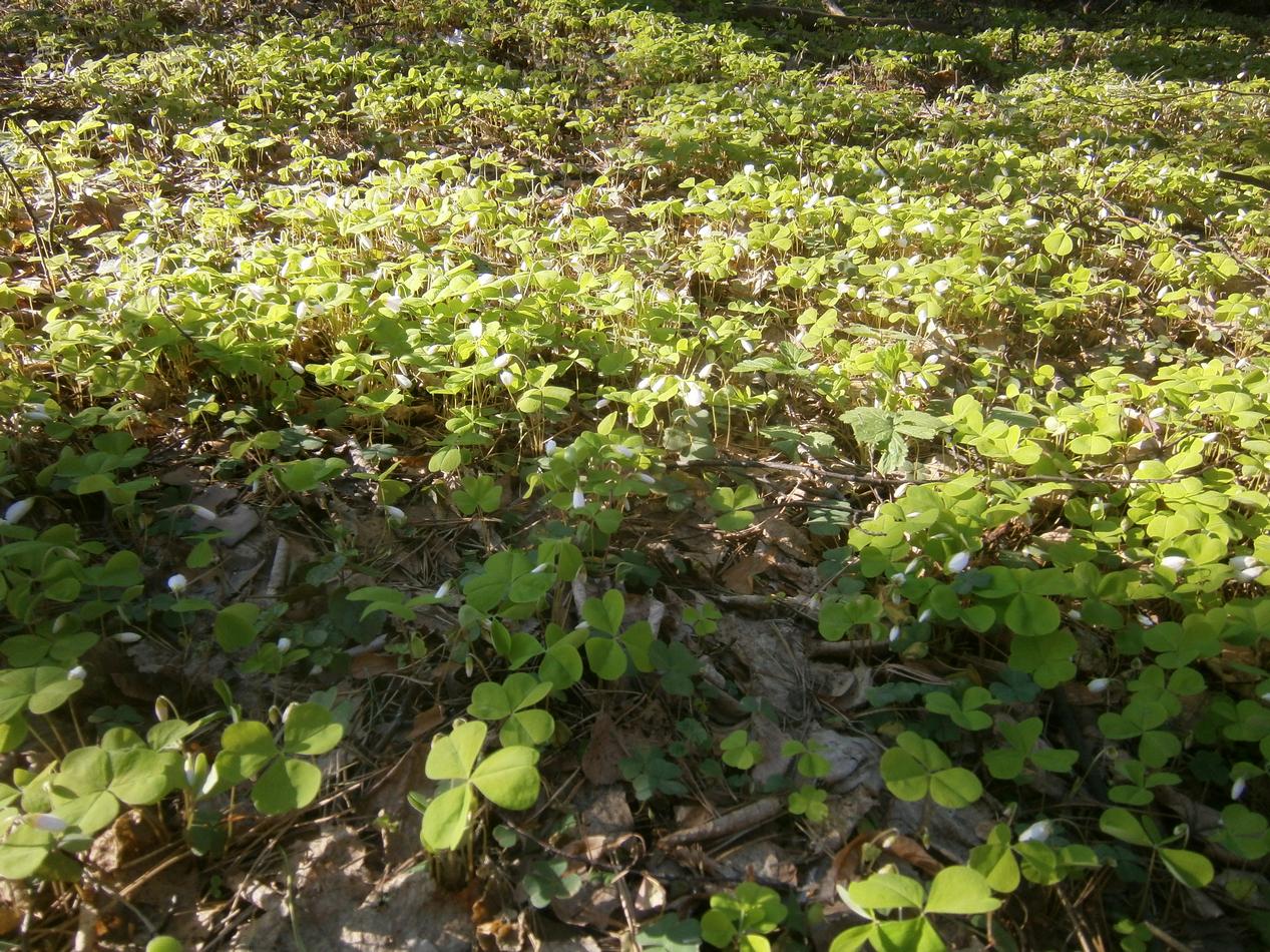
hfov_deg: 67.3
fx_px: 954
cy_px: 476
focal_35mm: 26
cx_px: 635
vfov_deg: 53.1
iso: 80
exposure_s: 1/100
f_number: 2.8
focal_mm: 4.7
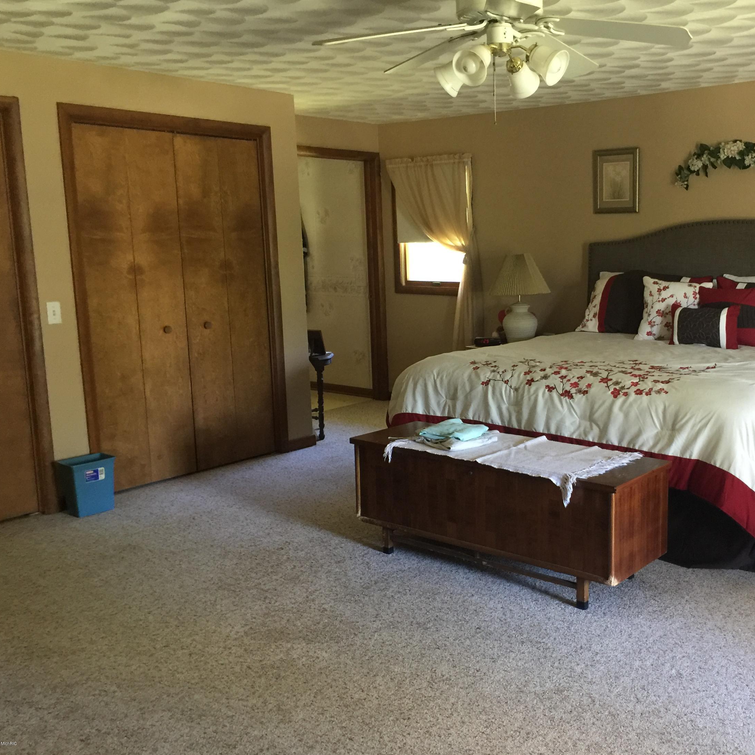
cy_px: 381
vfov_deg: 47.2
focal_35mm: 35
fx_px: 864
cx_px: 501
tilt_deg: -8.4
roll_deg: -0.2
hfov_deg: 46.5
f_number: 2.2
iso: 125
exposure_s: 1/8
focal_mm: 4.15
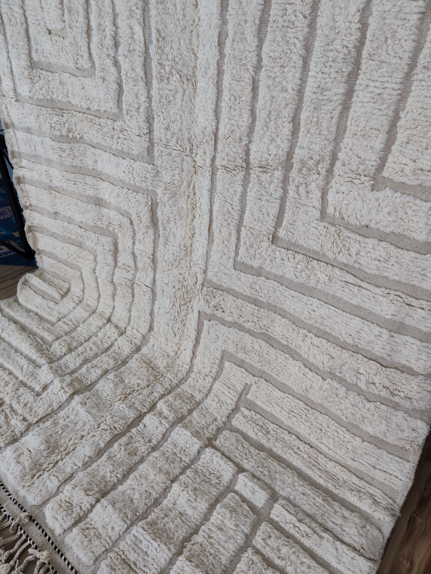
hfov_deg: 58.9
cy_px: 287
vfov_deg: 73.9
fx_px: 382
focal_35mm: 23
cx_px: 216
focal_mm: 6.19
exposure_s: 1/120
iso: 200
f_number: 1.65
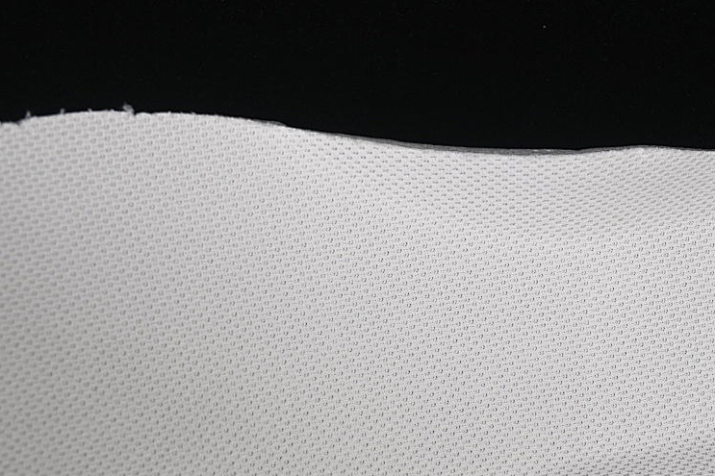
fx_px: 2164
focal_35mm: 109
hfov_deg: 18.7
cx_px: 441
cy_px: 338
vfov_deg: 12.5
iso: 160
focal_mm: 50
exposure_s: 1/60
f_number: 7.1
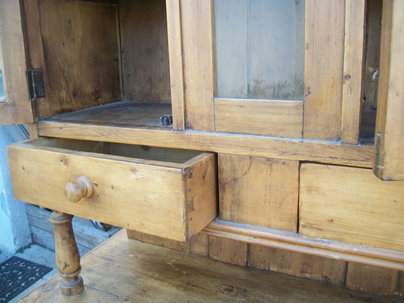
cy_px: 152
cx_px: 202
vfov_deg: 44.2
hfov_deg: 56.8
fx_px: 373
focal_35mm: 32
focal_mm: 5.7
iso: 80
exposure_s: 1/60
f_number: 2.9
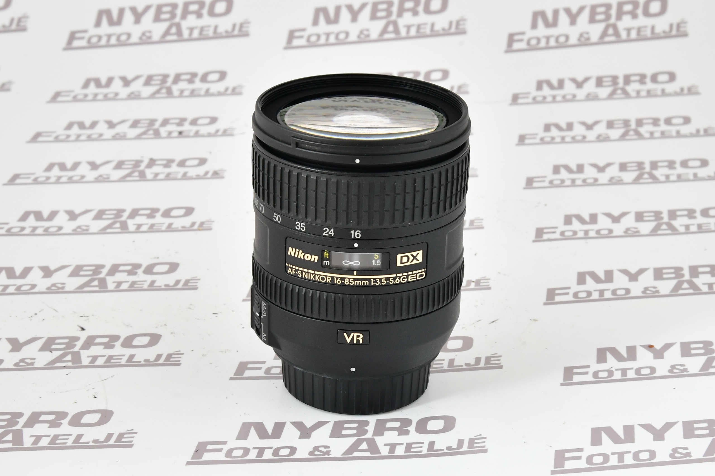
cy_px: 238
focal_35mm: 58
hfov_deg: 34.5
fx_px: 1151
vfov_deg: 23.4
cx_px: 358
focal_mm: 58
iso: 1600
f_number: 14
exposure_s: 1/125
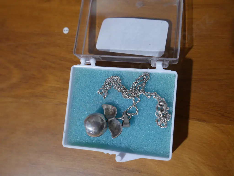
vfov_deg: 36.0
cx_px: 117
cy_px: 88
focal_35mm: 40
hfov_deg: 46.8
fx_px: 271
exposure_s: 1/60
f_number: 5
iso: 640
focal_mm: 20
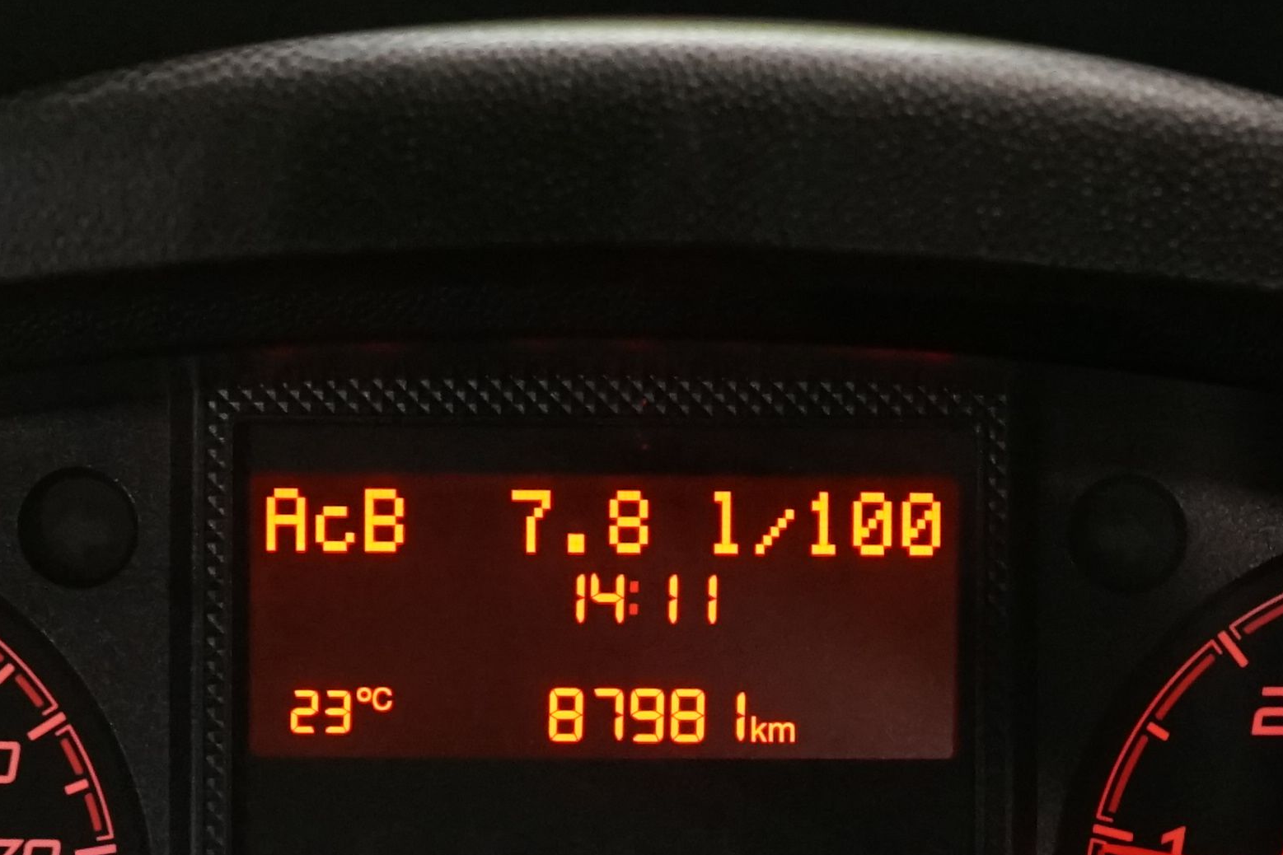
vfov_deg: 10.3
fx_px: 4668
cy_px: 999
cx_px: 676
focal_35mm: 131
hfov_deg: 15.6
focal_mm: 34
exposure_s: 1/50
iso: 2500
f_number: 5.6
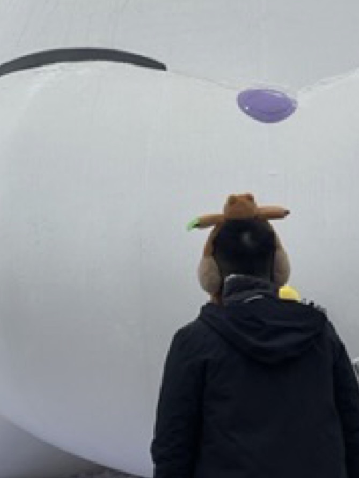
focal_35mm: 105
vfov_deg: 18.7
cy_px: 222
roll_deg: +0.7
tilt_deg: +8.2
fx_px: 1451
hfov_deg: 14.0
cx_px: 276
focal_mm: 6
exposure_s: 1/1410
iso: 25
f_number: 2
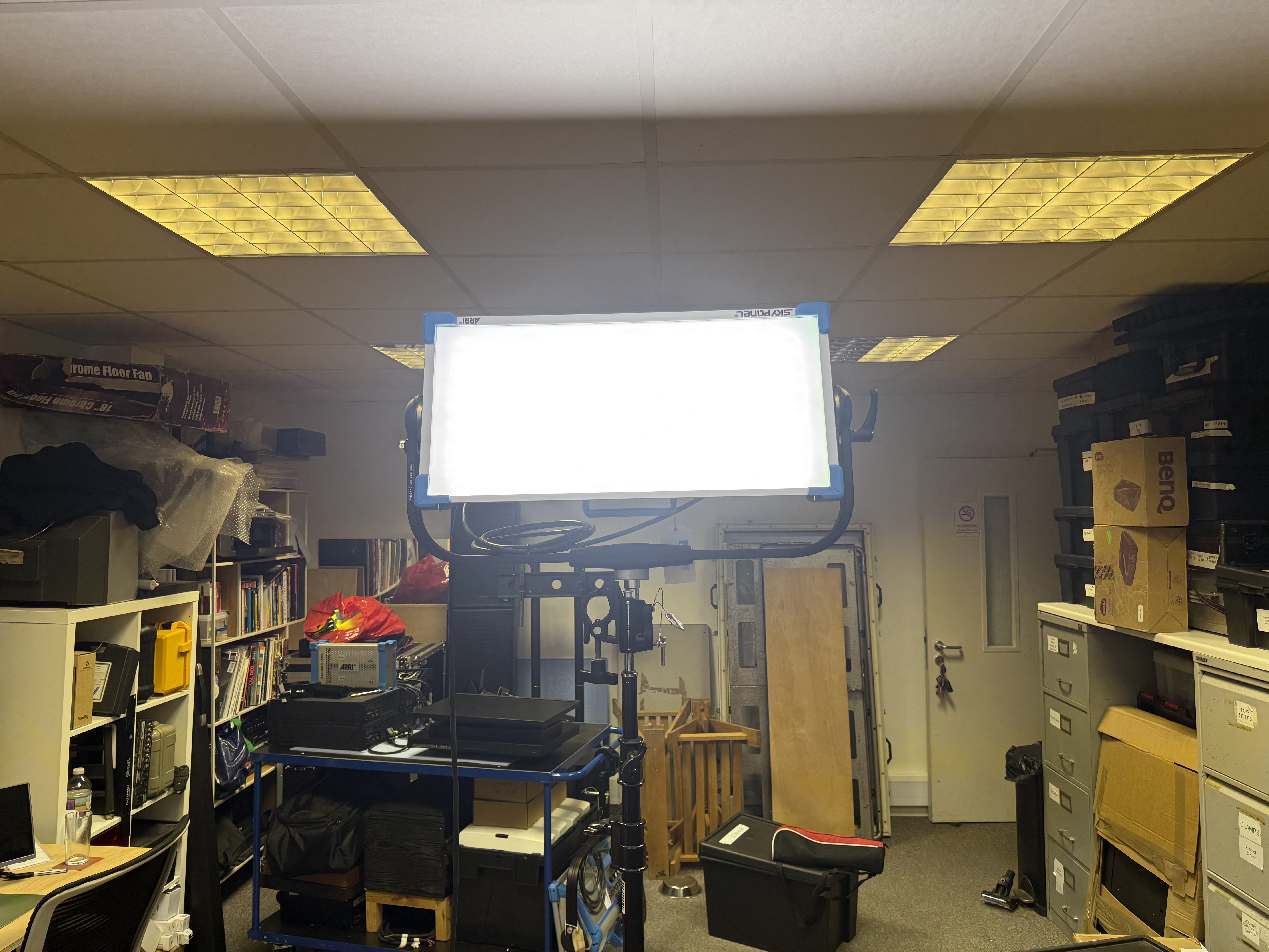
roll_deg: +0.9
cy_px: 476
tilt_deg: +3.0
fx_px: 880
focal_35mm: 24
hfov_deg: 71.6
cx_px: 634
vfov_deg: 56.8
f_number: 1.78
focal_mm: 6.76
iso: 160
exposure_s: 1/100
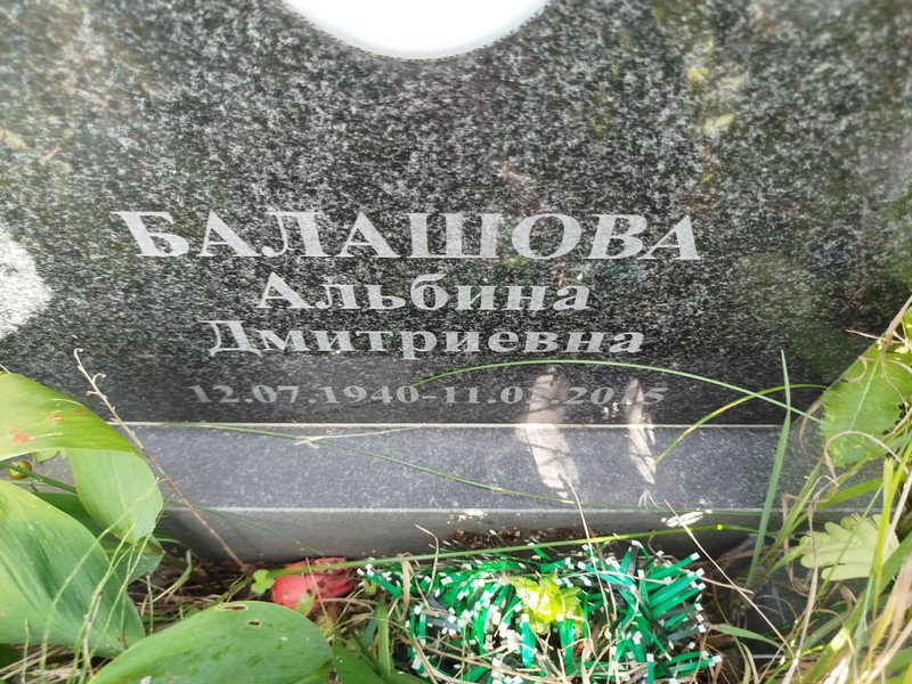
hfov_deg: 71.6
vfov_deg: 56.8
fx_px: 632
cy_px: 342
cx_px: 456
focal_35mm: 24
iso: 50
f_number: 1.7
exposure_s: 1/50
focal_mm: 5.31
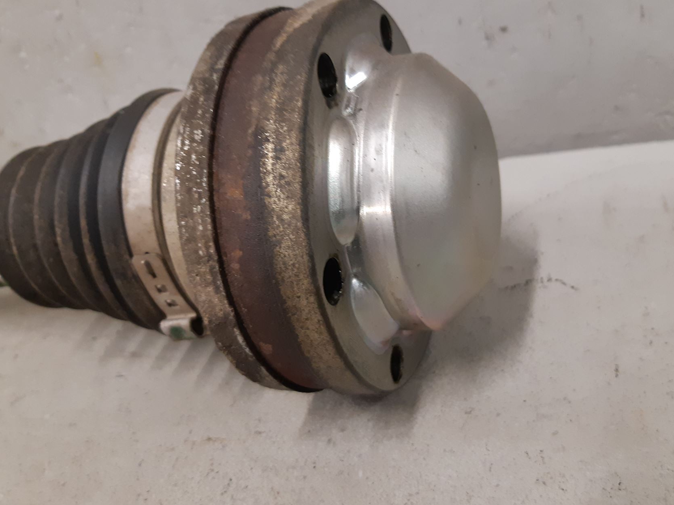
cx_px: 356
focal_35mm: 32
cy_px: 233
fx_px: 623
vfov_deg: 44.1
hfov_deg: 56.8
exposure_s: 1/50
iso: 200
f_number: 1.7
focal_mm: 3.93
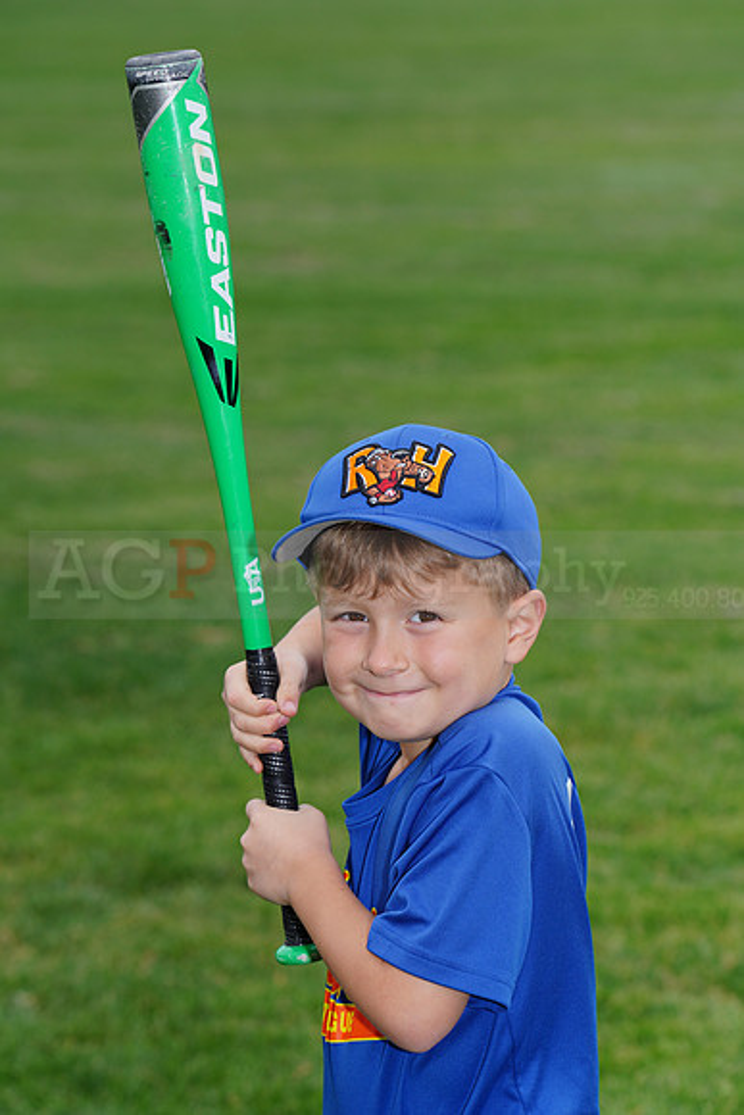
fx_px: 6196
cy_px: 558
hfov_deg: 6.9
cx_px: 372
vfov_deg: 10.3
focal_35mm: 200
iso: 160
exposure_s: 1/200
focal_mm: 200
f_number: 9
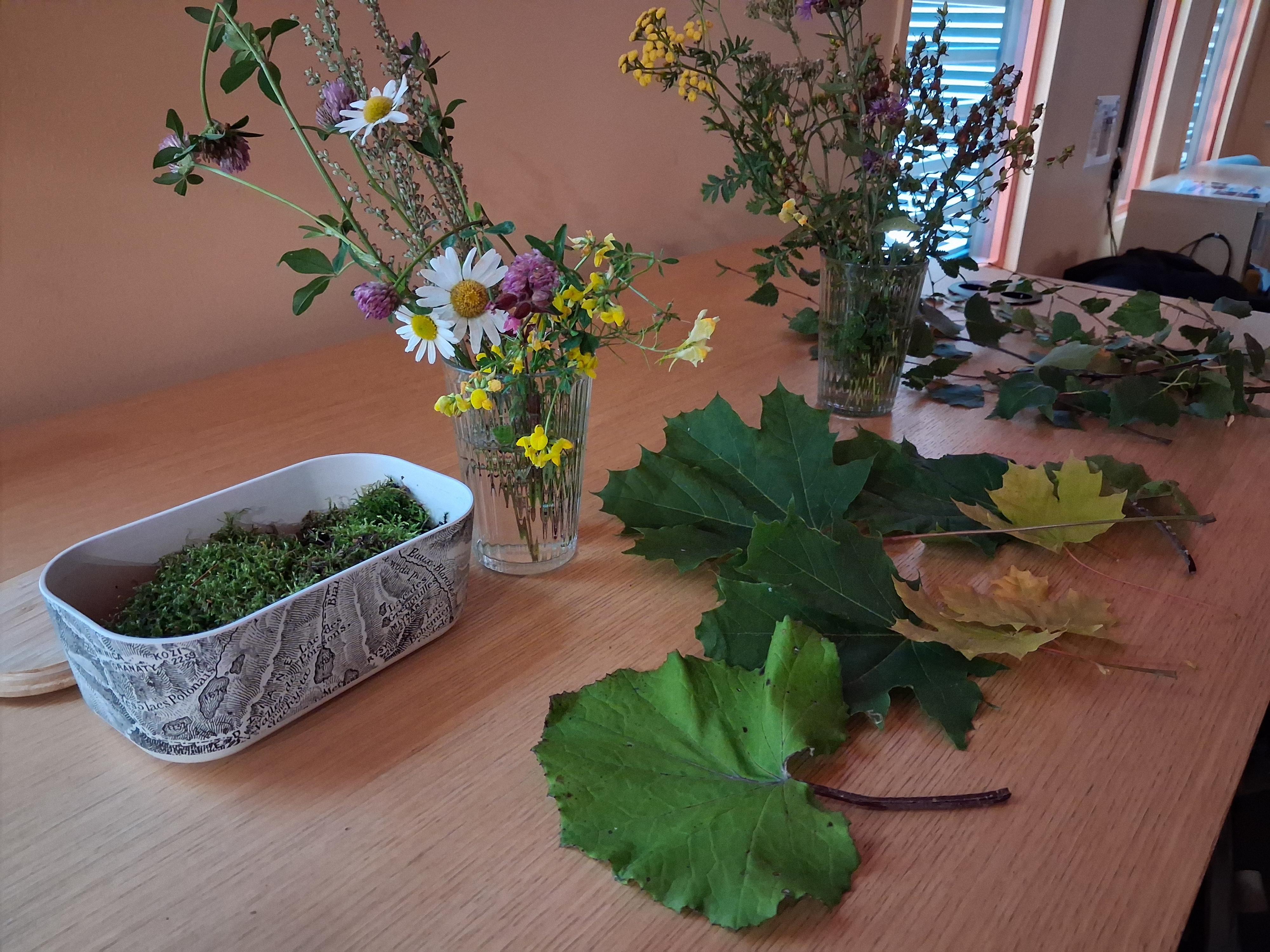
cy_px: 476
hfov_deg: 65.3
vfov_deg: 51.4
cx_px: 635
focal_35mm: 27
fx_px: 991
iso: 1000
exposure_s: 1/25
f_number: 1.8
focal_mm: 4
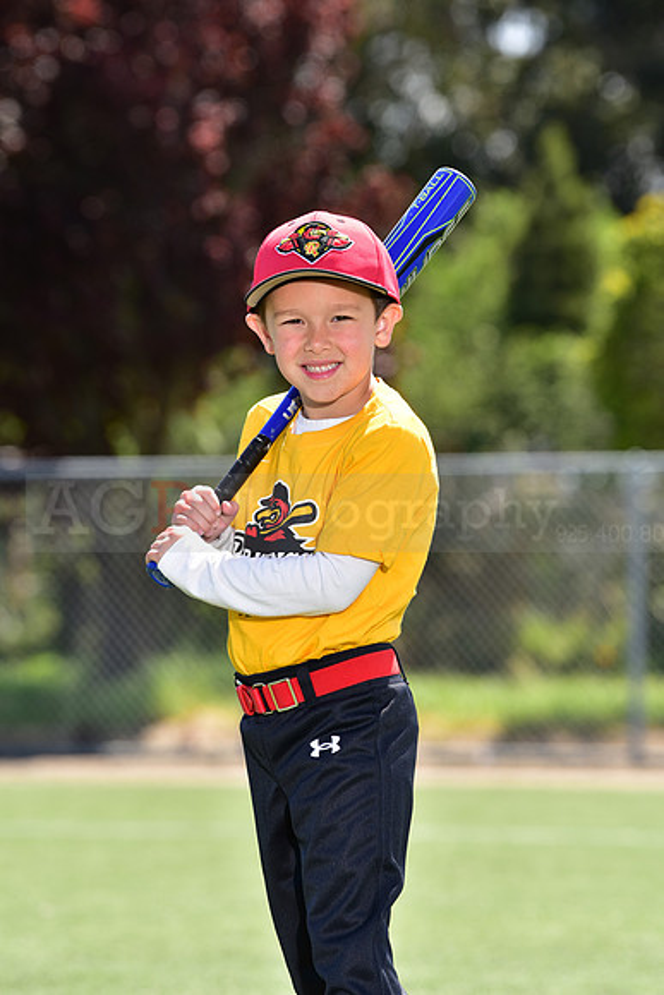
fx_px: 5530
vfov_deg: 10.3
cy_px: 498
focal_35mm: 200
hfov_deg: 6.9
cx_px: 332
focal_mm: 200
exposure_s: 1/200
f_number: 5.6
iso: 80
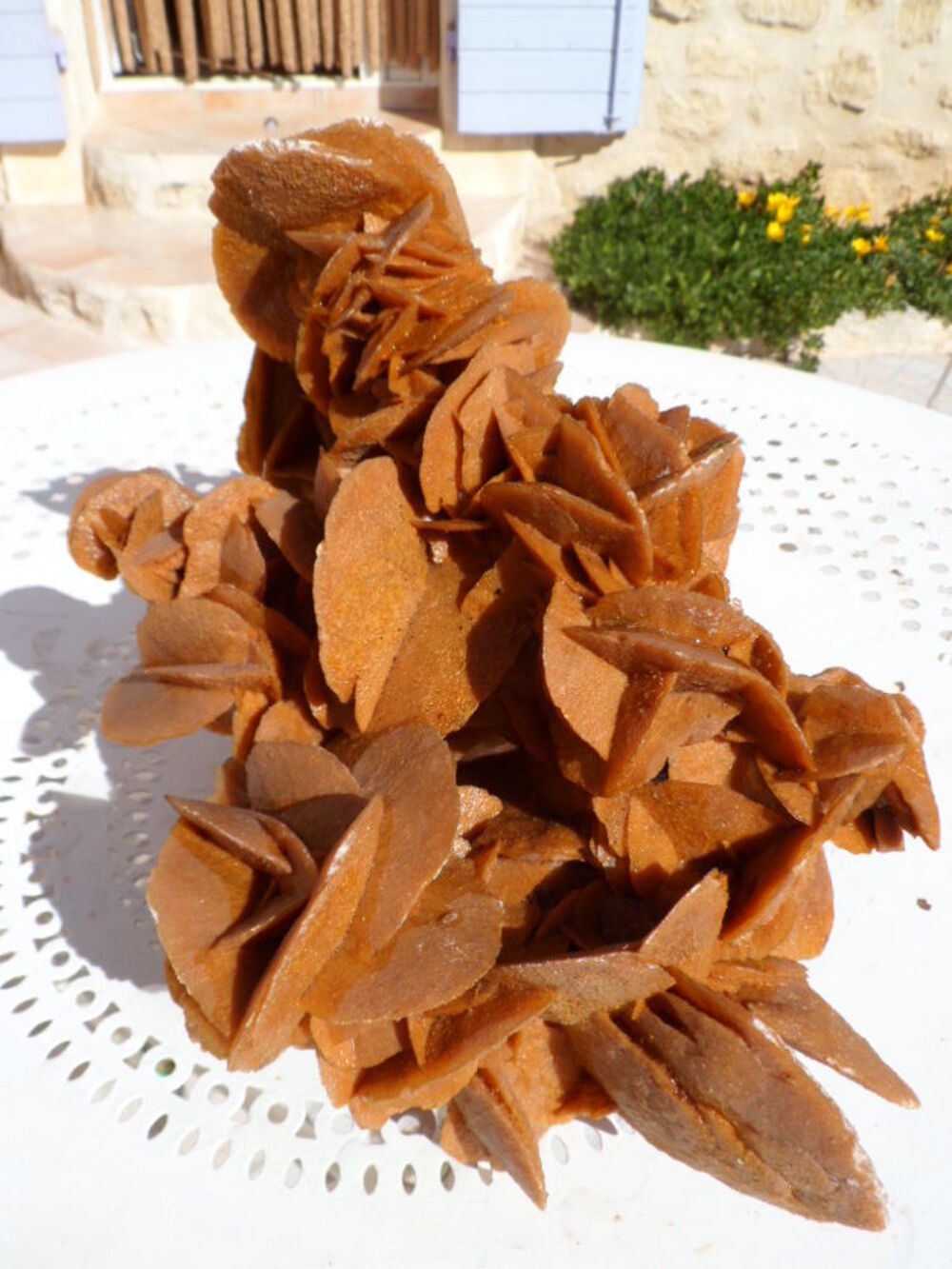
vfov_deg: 65.3
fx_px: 990
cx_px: 476
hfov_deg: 51.4
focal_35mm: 27
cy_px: 634
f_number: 3.3
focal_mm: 4.9
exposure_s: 1/1000
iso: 80
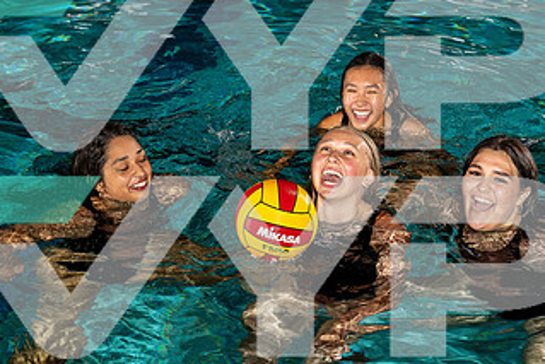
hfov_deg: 28.3
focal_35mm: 71
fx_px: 1075
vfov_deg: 19.1
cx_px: 357
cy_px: 267
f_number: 4
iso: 100
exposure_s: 1/250
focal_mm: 39
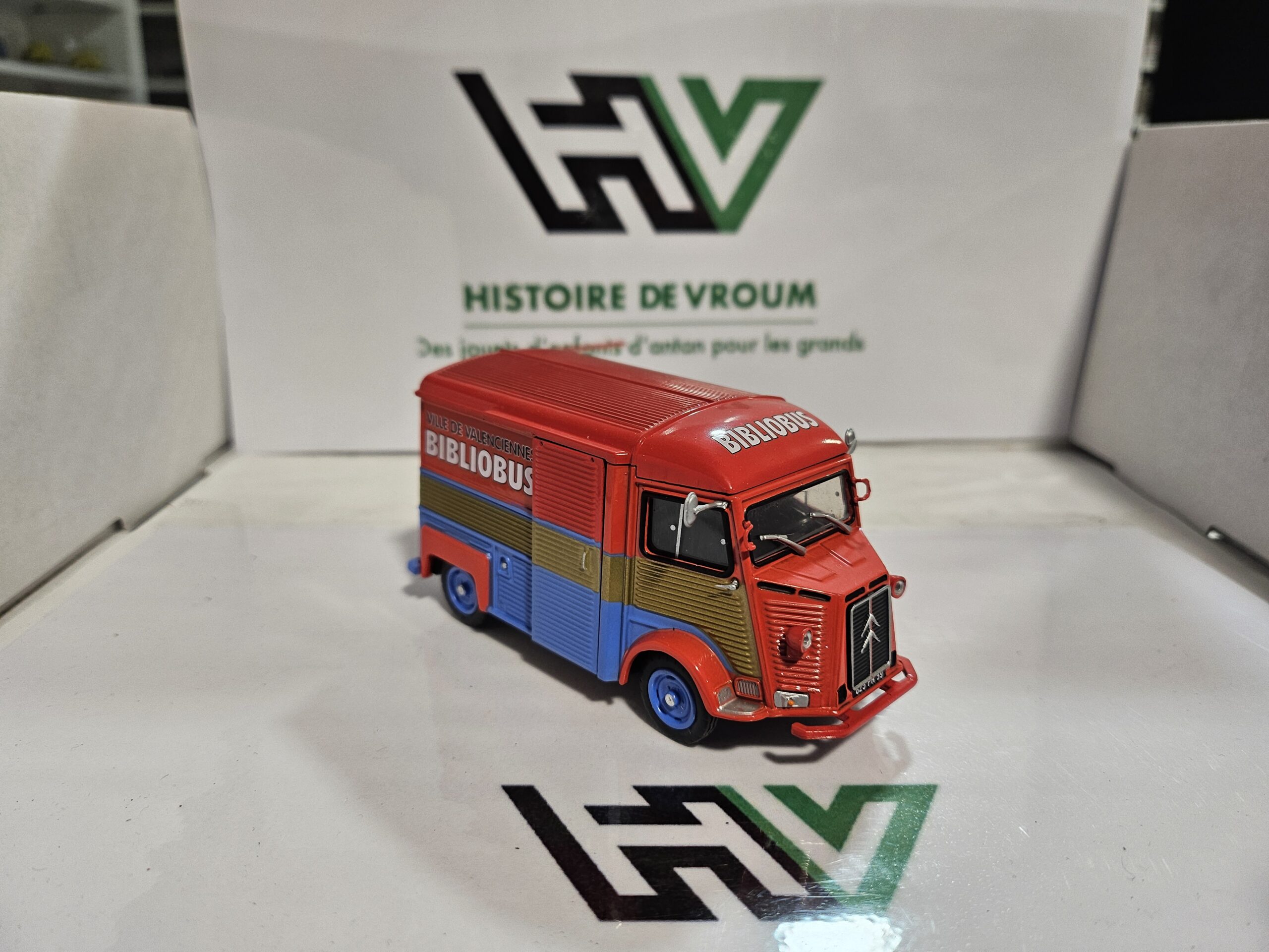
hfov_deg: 71.6
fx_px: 880
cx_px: 634
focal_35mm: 24
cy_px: 476
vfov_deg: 56.8
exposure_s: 1/100
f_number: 1.8
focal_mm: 5
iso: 125
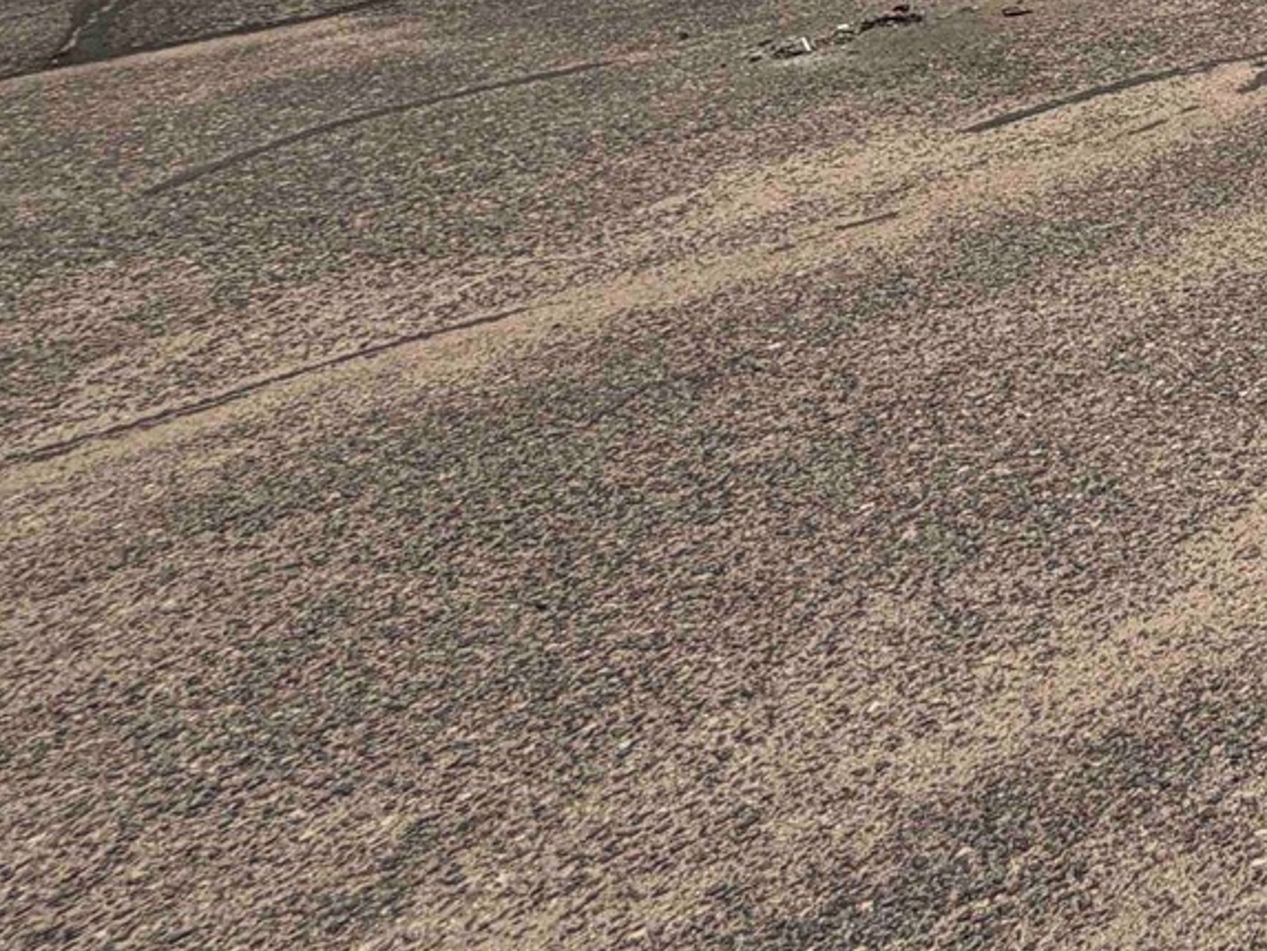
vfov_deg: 23.3
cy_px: -480
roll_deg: +3.1
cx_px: 2054
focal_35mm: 50
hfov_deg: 25.0
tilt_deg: -2.3
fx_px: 1830
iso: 20
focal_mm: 2.22
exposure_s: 1/1901
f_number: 2.2
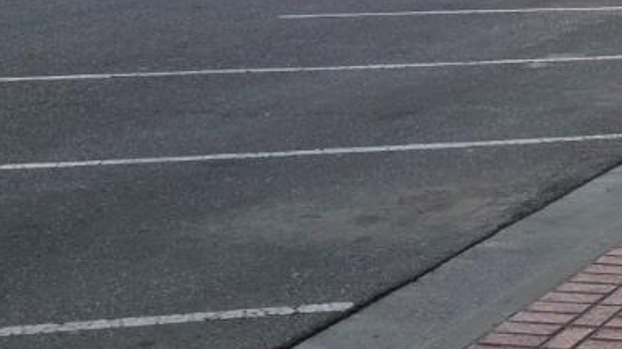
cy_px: -55
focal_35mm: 100
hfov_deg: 20.0
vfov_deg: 11.9
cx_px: 759
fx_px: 1648
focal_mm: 6.3
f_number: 1.7
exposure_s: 1/180
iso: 40
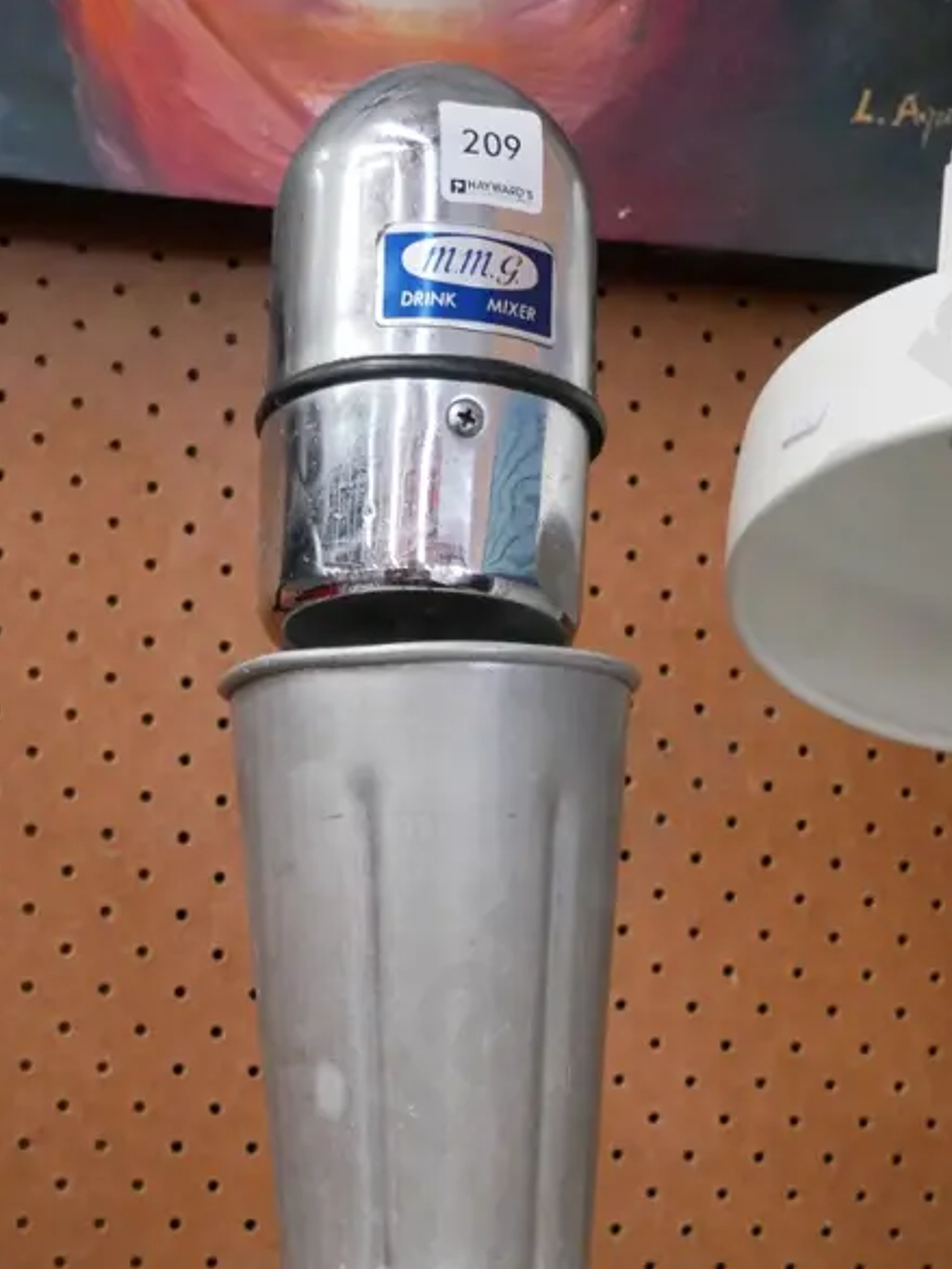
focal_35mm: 63
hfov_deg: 23.3
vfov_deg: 29.7
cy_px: 1098
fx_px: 2309
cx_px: 416
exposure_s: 1/60
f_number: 3.9
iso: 3200
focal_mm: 18
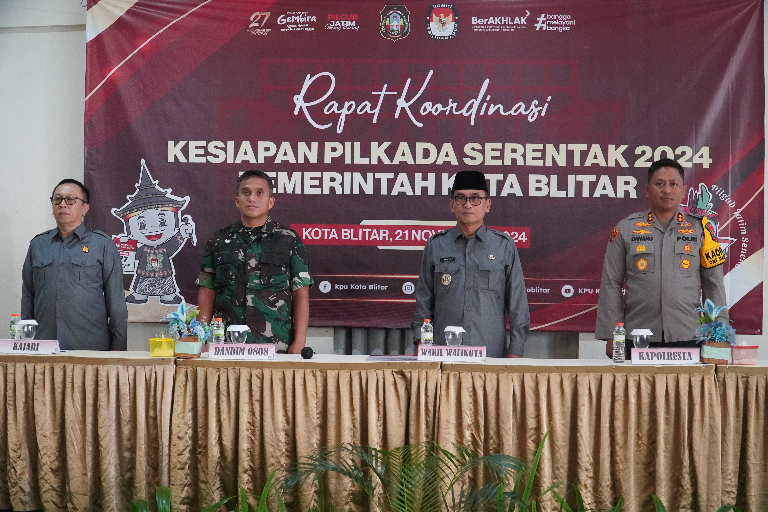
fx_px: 1184
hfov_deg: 35.9
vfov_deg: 24.4
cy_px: 256
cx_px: 384
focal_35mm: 56
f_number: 5.6
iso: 6400
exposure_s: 1/100
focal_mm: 37
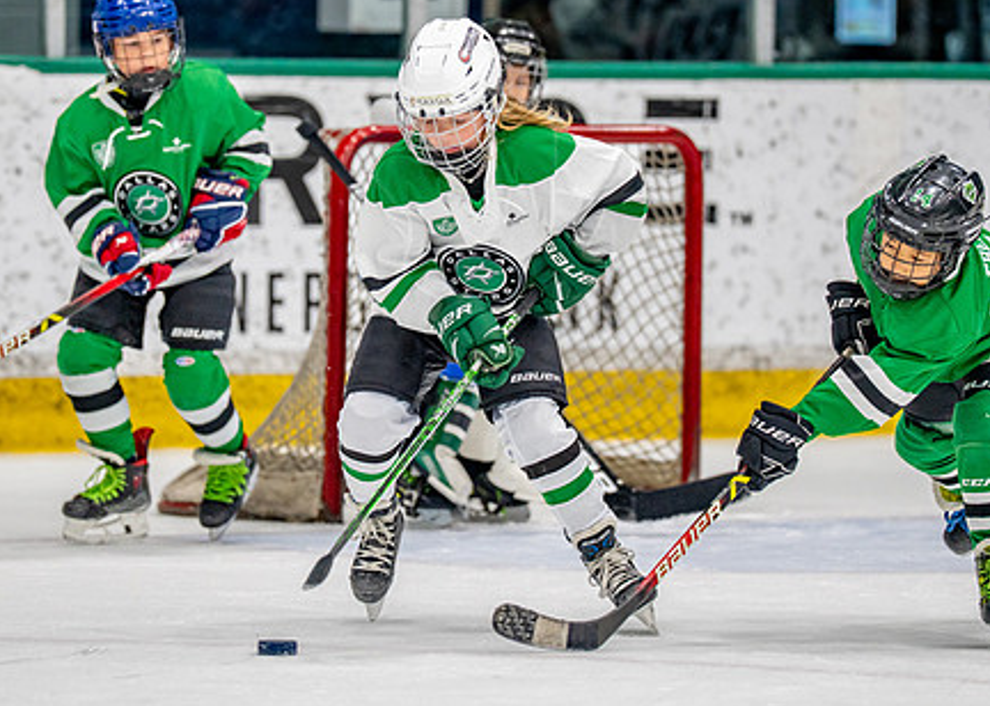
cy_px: 250
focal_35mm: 347
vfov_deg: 4.1
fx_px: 9750
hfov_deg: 5.8
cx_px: 435
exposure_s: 1/1250
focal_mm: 197
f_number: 2.8
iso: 800
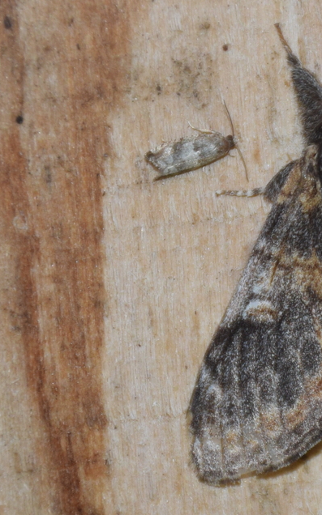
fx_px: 3246
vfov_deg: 9.1
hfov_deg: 5.7
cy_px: 258
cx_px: 363
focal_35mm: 231
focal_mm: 100
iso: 320
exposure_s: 1/60
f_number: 5.6
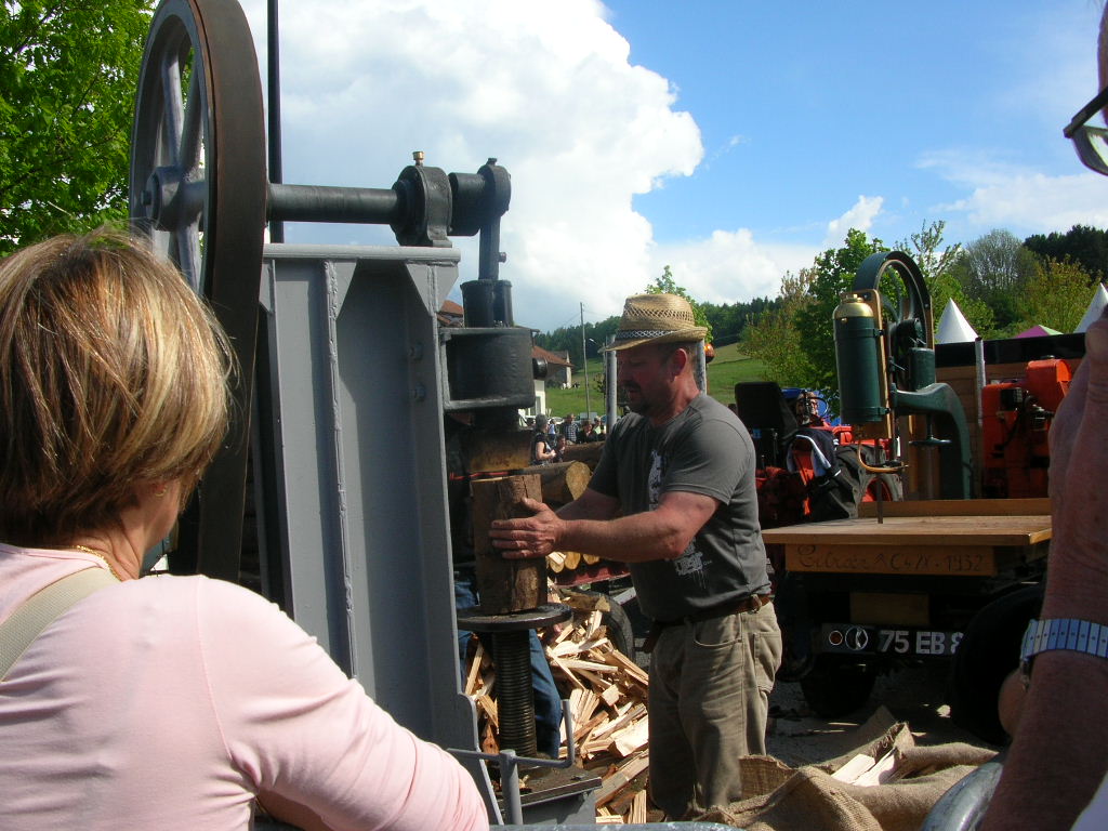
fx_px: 1120
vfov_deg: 40.7
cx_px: 554
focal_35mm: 35
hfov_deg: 52.6
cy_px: 416
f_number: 5.6
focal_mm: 5.8
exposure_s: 1/290
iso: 50
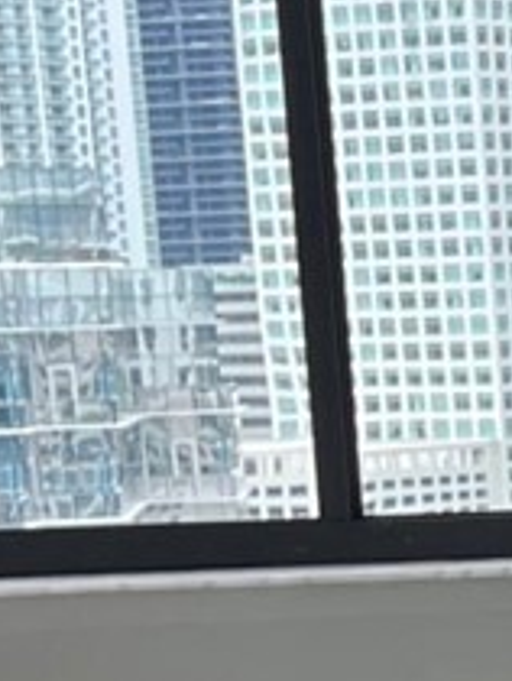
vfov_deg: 9.6
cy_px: 1171
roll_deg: +2.8
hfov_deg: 7.1
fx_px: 3897
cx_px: 1202
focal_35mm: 198
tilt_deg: -12.4
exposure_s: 1/261
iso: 40
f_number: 1.6
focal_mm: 5.1
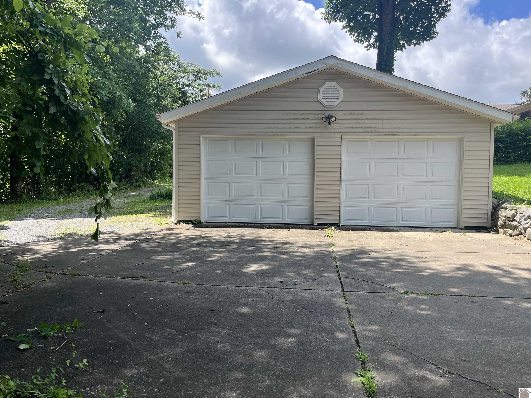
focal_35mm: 26
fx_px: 399
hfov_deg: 67.3
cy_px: 199
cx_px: 266
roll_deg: -0.4
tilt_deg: -2.1
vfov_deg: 53.1
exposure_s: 1/1266
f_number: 1.6
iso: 50
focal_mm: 5.1
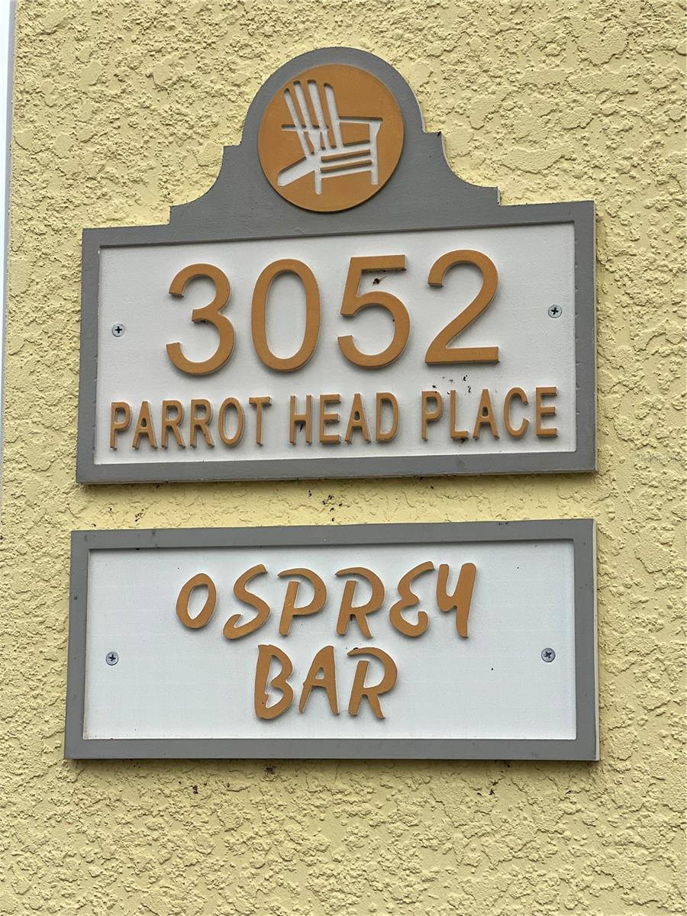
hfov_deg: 19.1
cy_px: 458
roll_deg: -0.3
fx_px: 2038
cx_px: 344
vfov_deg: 25.3
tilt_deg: +8.4
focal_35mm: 77
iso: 32
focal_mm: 9
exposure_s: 1/881
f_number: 2.8
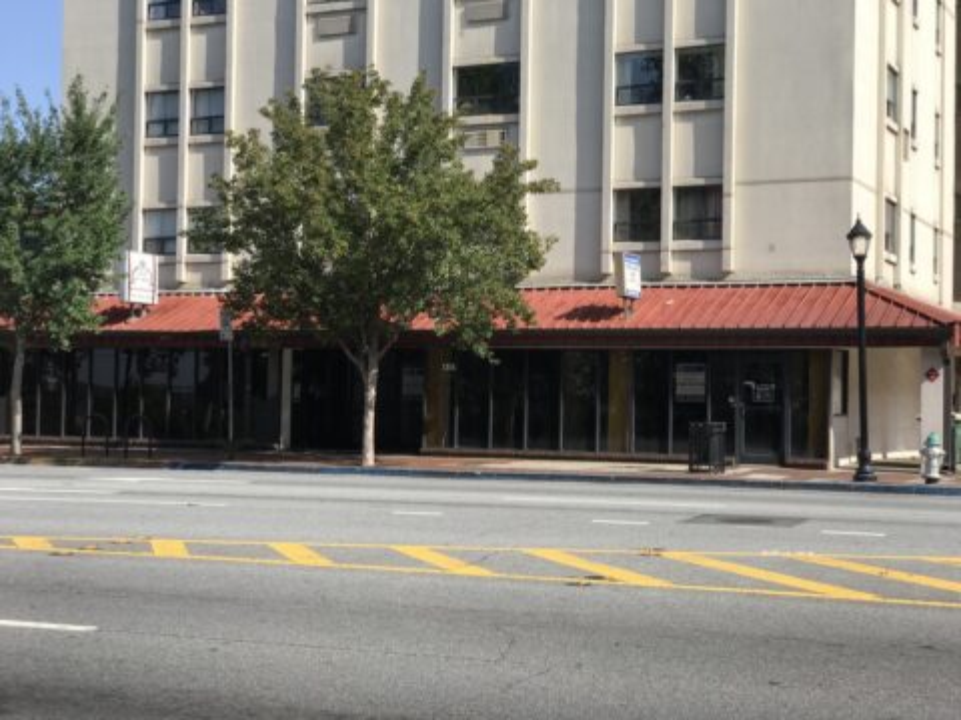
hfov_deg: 33.8
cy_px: 360
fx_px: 1582
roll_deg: -1.3
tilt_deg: +0.8
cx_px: 480
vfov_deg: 25.7
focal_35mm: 57
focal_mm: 6.6
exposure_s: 1/606
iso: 20
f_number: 2.8
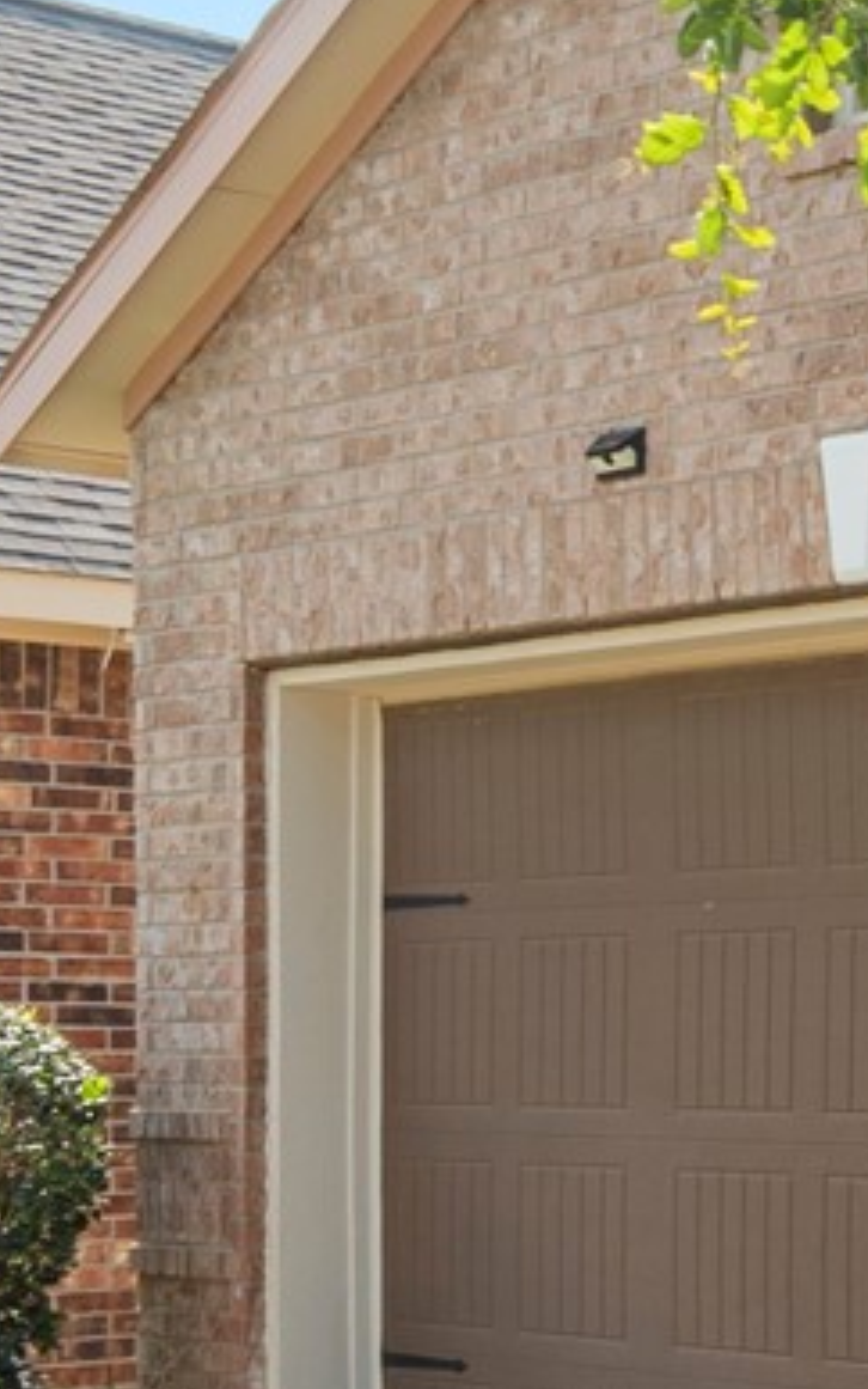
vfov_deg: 25.8
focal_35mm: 80
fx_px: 3027
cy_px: 854
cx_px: 2288
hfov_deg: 12.0
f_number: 8
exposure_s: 1/100
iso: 100
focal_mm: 14
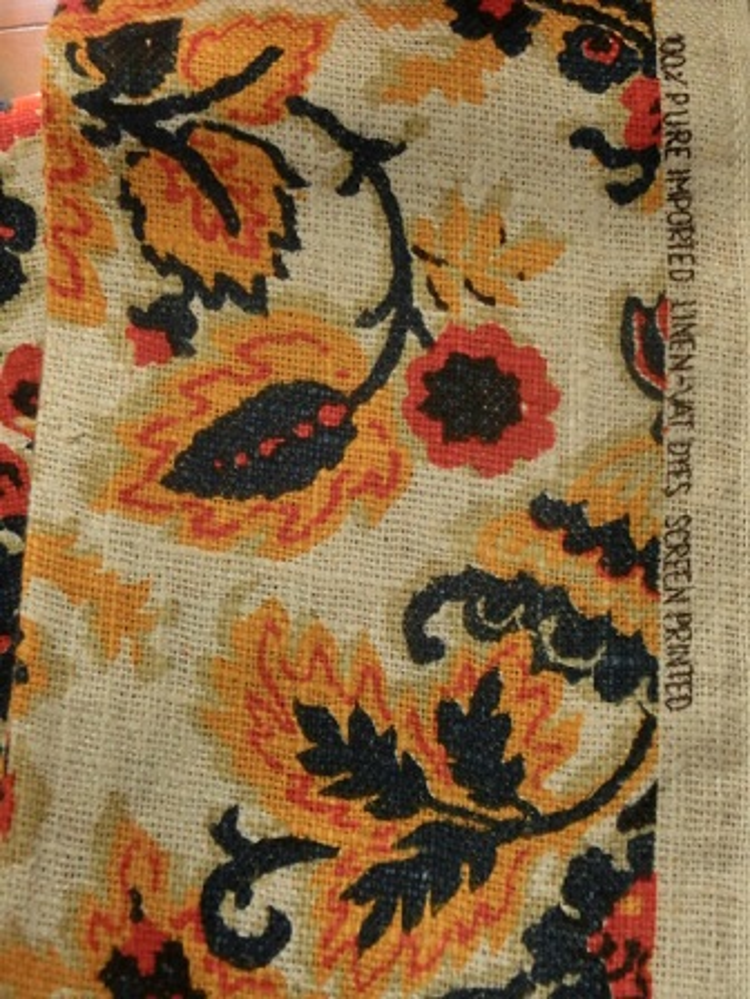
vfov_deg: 30.7
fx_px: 1820
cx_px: 375
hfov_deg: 23.3
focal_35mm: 63
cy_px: 500
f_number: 4.6
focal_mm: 11.17
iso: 800
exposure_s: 1/100
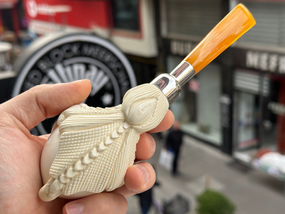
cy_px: 107
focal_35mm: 48
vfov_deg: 30.3
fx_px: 395
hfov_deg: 39.7
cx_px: 142
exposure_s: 1/719
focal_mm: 6.86
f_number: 1.78
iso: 64
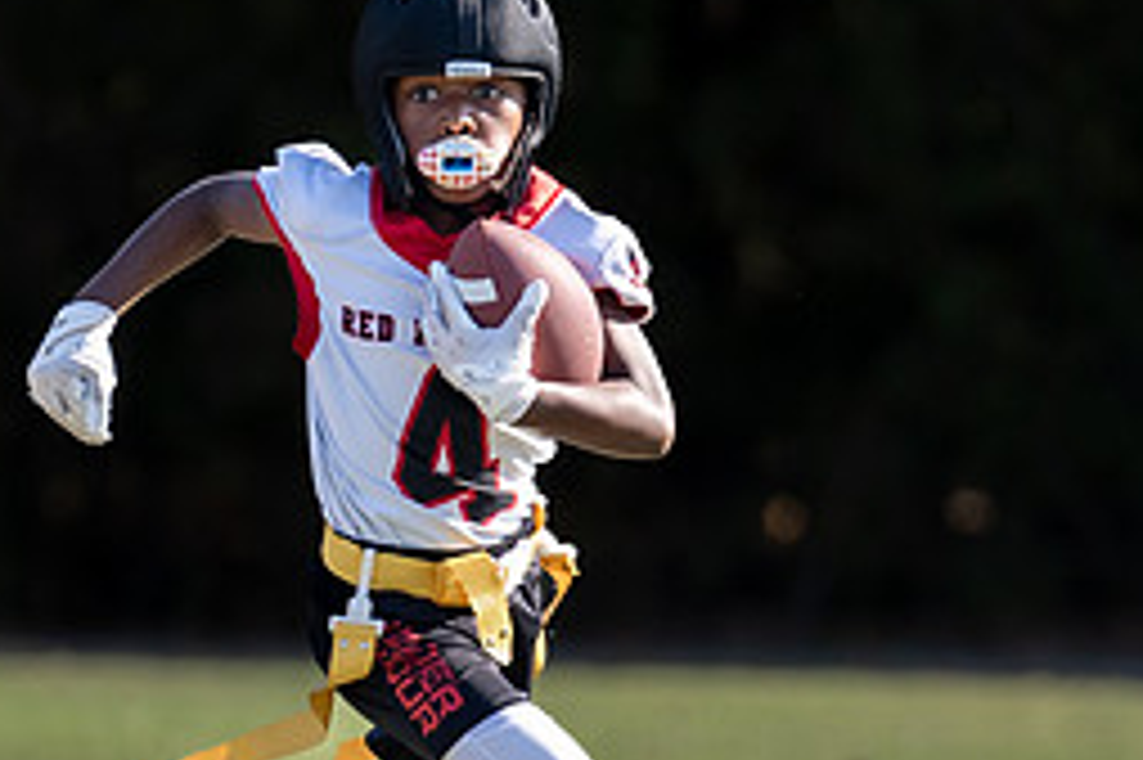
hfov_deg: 2.1
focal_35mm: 969
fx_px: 30745
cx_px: 502
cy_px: 634
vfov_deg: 1.4
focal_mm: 200
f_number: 2.8
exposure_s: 1/1250
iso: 100
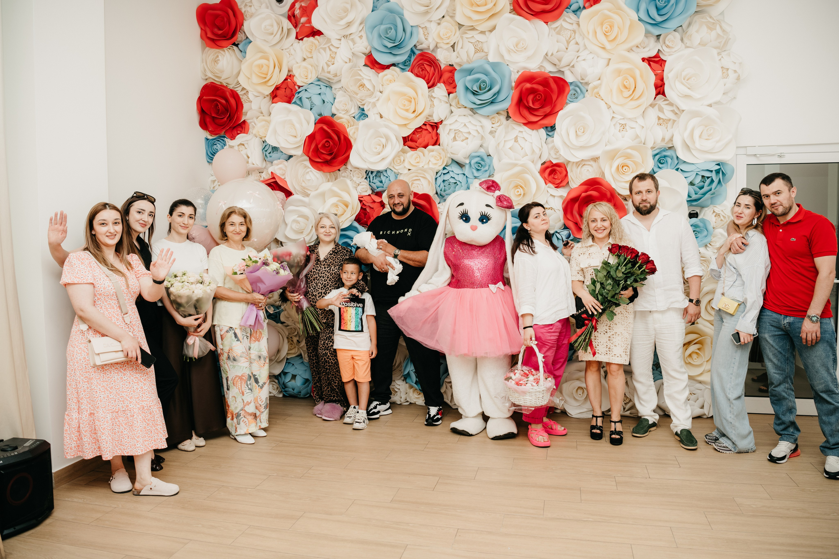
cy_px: 280
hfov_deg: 72.1
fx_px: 576
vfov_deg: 51.7
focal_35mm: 25
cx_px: 420
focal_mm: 24
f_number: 4
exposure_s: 1/160
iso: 200
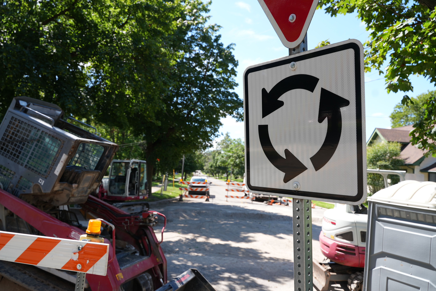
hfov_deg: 65.4
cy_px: 146
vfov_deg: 46.5
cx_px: 218
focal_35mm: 28
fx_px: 339
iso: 80
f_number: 5.6
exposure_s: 1/125
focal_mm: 28
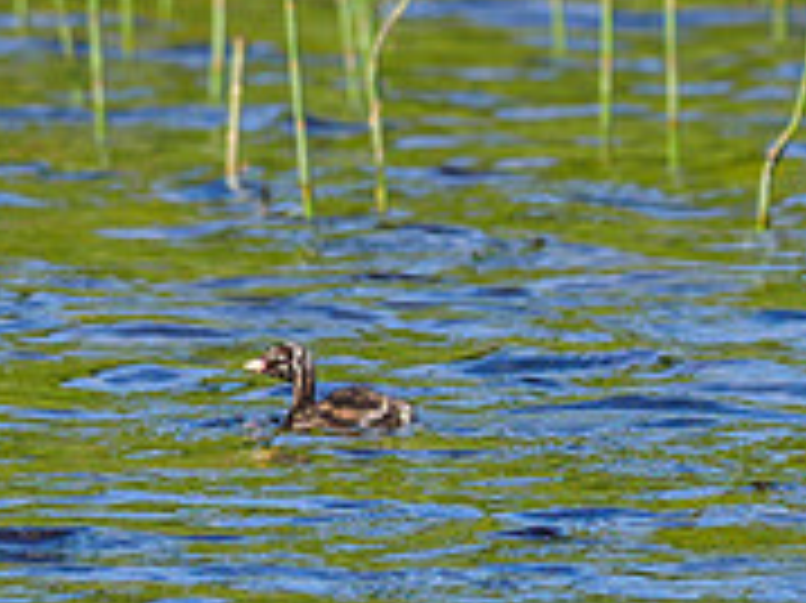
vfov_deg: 0.5
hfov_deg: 0.6
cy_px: 429
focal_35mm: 3130
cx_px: 292
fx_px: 72830
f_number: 4
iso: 200
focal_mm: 300
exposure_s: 1/640
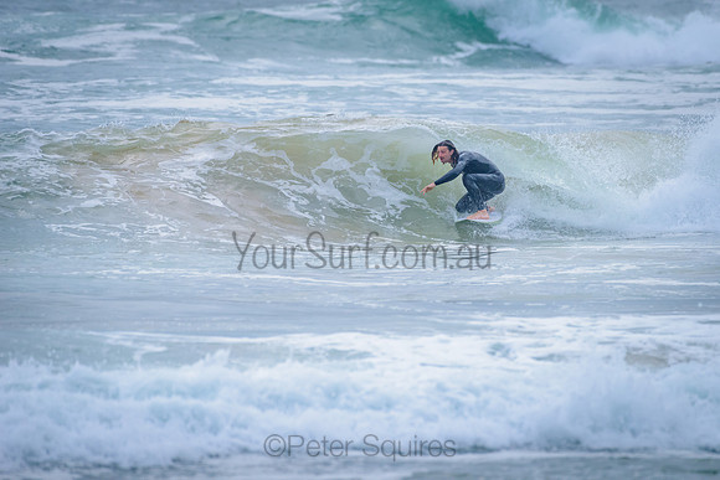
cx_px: 441
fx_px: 12261
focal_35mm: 613
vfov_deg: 2.2
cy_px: 186
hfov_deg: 3.4
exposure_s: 1/2000
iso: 800
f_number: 6.3
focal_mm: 500
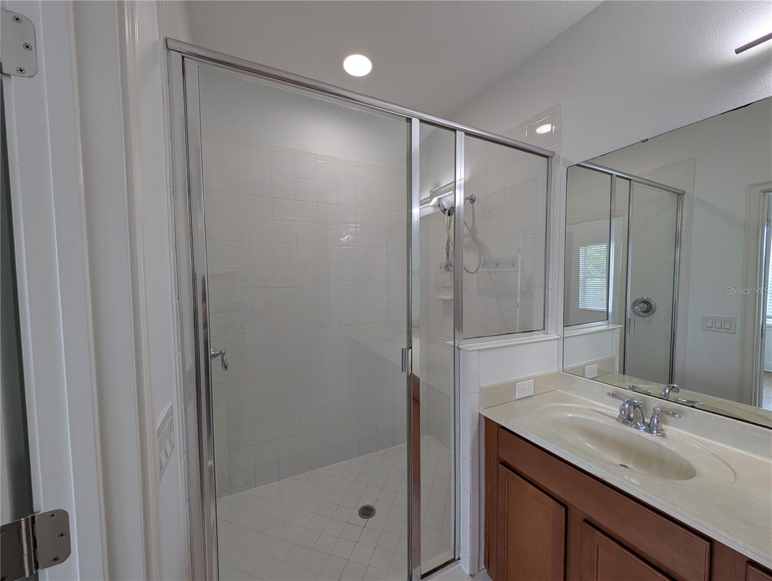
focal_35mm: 12
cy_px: 290
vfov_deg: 94.6
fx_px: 268
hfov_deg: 110.5
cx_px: 386
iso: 94
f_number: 1.95
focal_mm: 2.23
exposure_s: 1/120
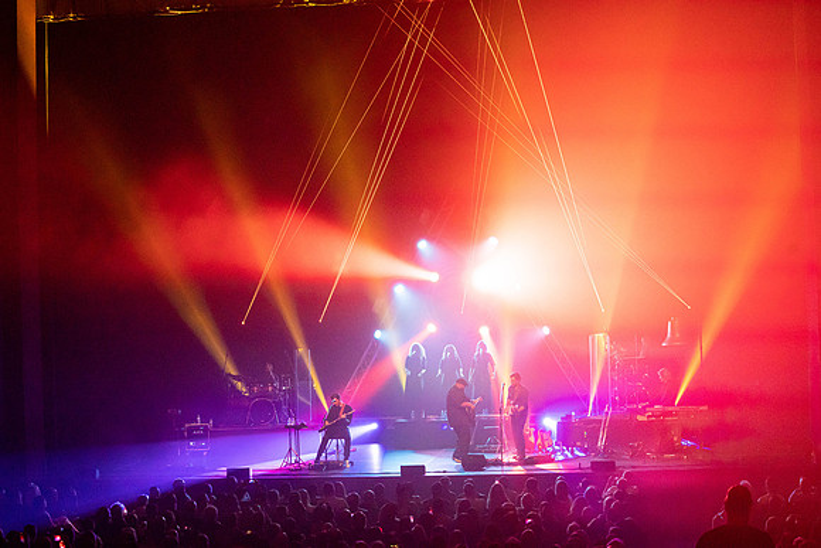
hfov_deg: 28.8
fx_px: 1597
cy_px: 274
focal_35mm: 70
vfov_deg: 19.5
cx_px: 410
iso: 8000
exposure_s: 1/250
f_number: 5.6
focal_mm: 70
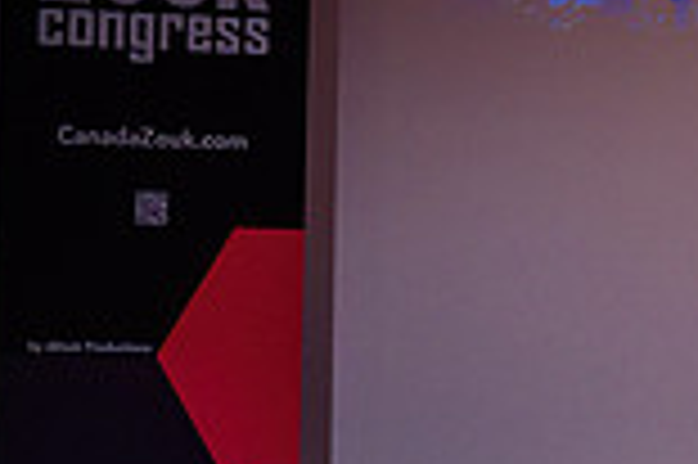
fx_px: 4319
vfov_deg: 6.1
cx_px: 1364
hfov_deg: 8.8
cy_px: 122
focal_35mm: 223
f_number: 3.2
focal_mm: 56
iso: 1000
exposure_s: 1/400
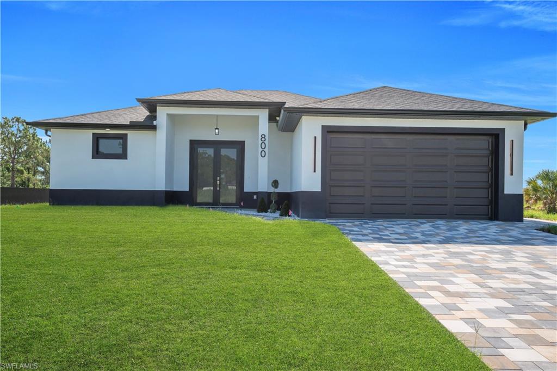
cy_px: 186
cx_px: 278
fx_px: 464
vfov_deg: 43.6
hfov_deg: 61.9
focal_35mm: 30
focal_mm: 20
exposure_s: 1/320
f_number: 8
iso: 100
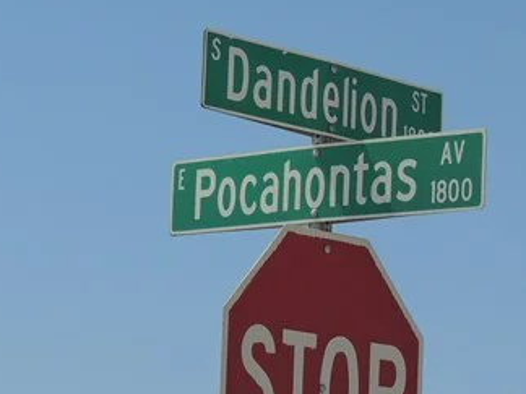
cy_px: 268
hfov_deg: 11.4
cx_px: 339
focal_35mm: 174
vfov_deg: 8.5
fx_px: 2644
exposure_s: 1/1600
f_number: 3.7
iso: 100
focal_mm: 9.8
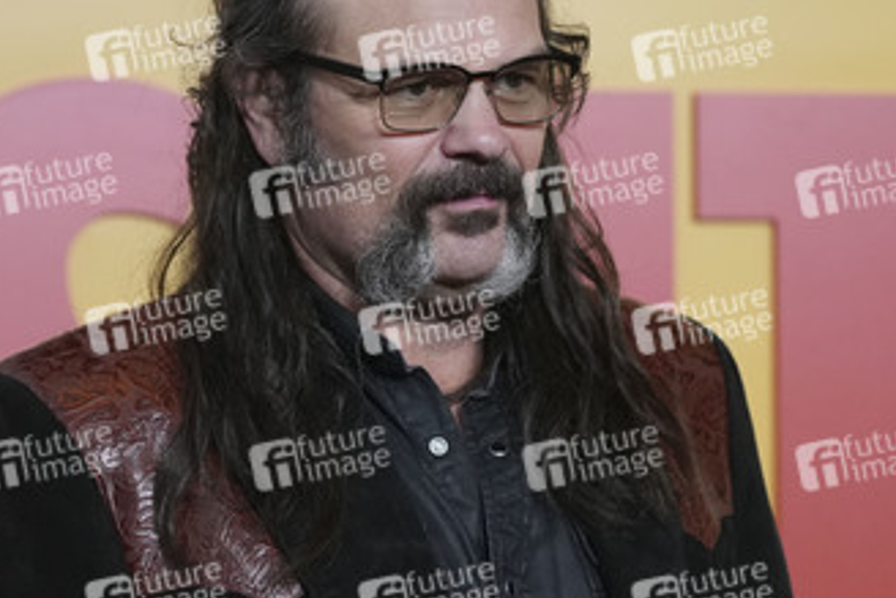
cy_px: 254
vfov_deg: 10.0
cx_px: 355
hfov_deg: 15.0
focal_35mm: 137
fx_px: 3411
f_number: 4.5
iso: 6400
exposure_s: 1/400
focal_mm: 100
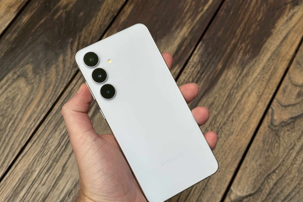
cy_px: 107
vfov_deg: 27.0
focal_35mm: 50
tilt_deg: -66.6
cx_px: 152
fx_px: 421
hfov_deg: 39.6
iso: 64
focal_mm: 6.76
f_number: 1.78
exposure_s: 1/596
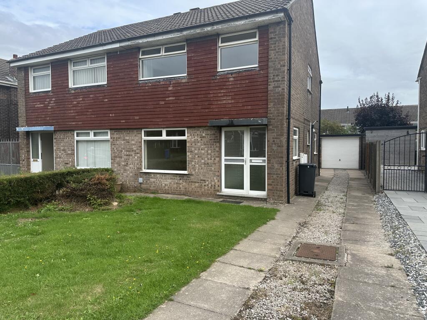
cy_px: 160
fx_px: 296
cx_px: 214
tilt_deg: -2.4
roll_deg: +0.4
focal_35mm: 24
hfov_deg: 71.6
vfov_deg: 56.8
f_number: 1.78
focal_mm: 6.86
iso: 80
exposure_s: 1/2353
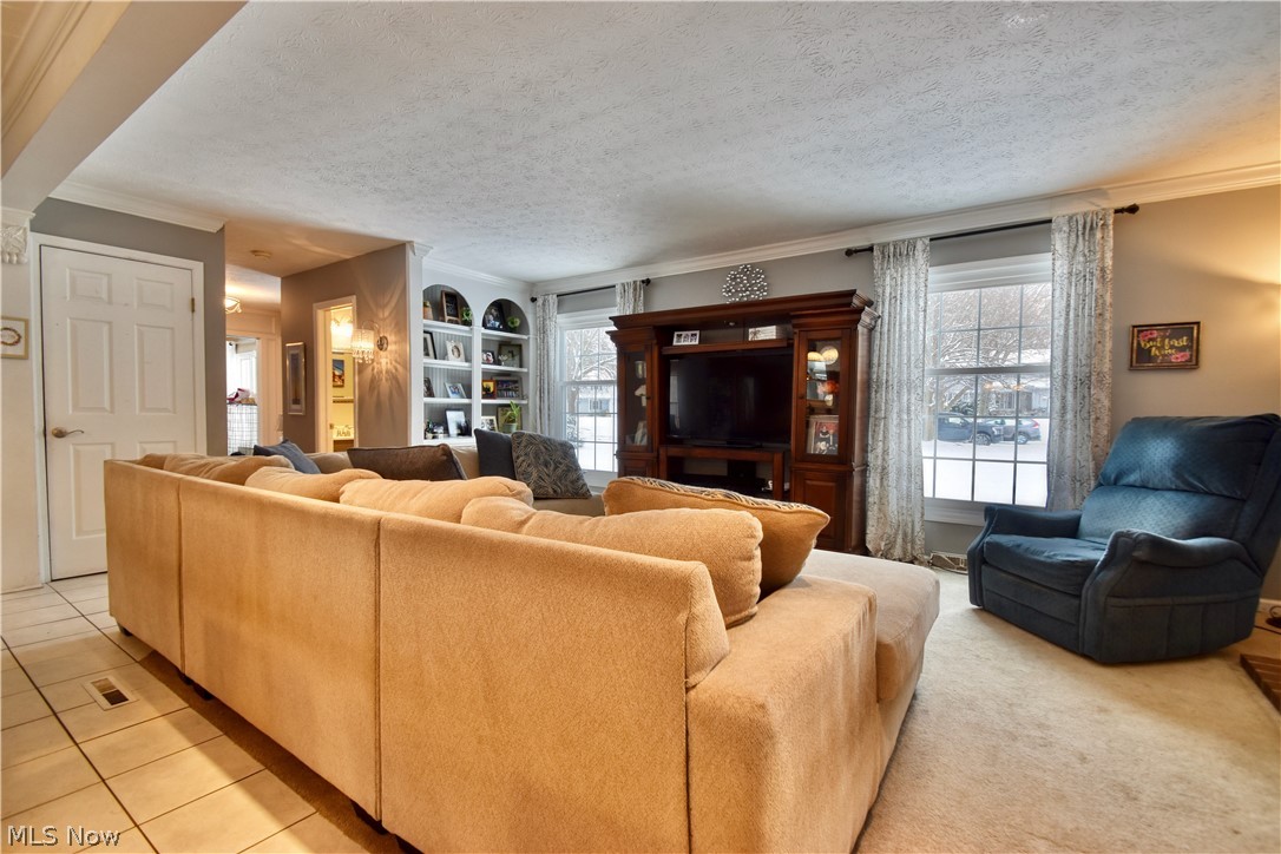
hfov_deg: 100.4
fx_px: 534
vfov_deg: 77.3
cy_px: 427
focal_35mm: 15
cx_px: 640
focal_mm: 10
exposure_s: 1/250
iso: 400
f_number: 7.1
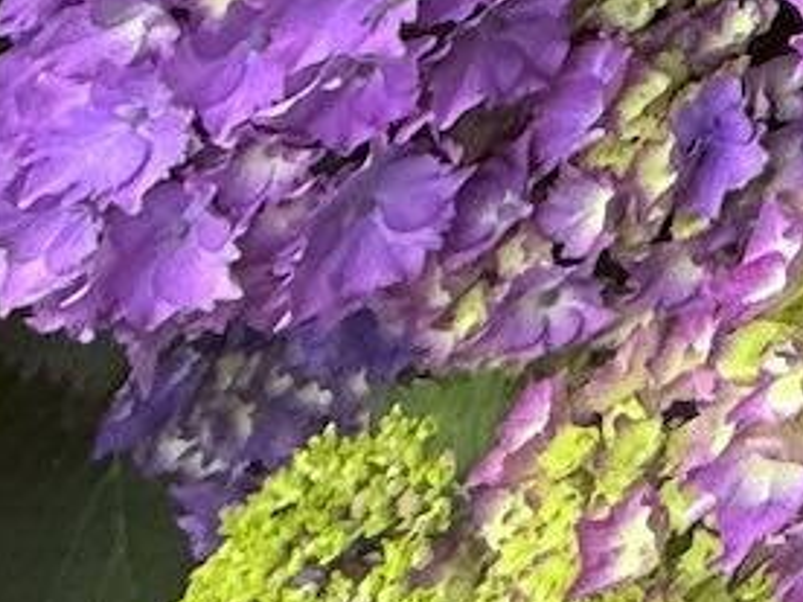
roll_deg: +0.4
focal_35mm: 104
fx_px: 2413
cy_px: -1472
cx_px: 2552
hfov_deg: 10.7
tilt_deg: -41.7
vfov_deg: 9.3
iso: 50
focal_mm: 2.22
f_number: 2.2
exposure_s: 1/430
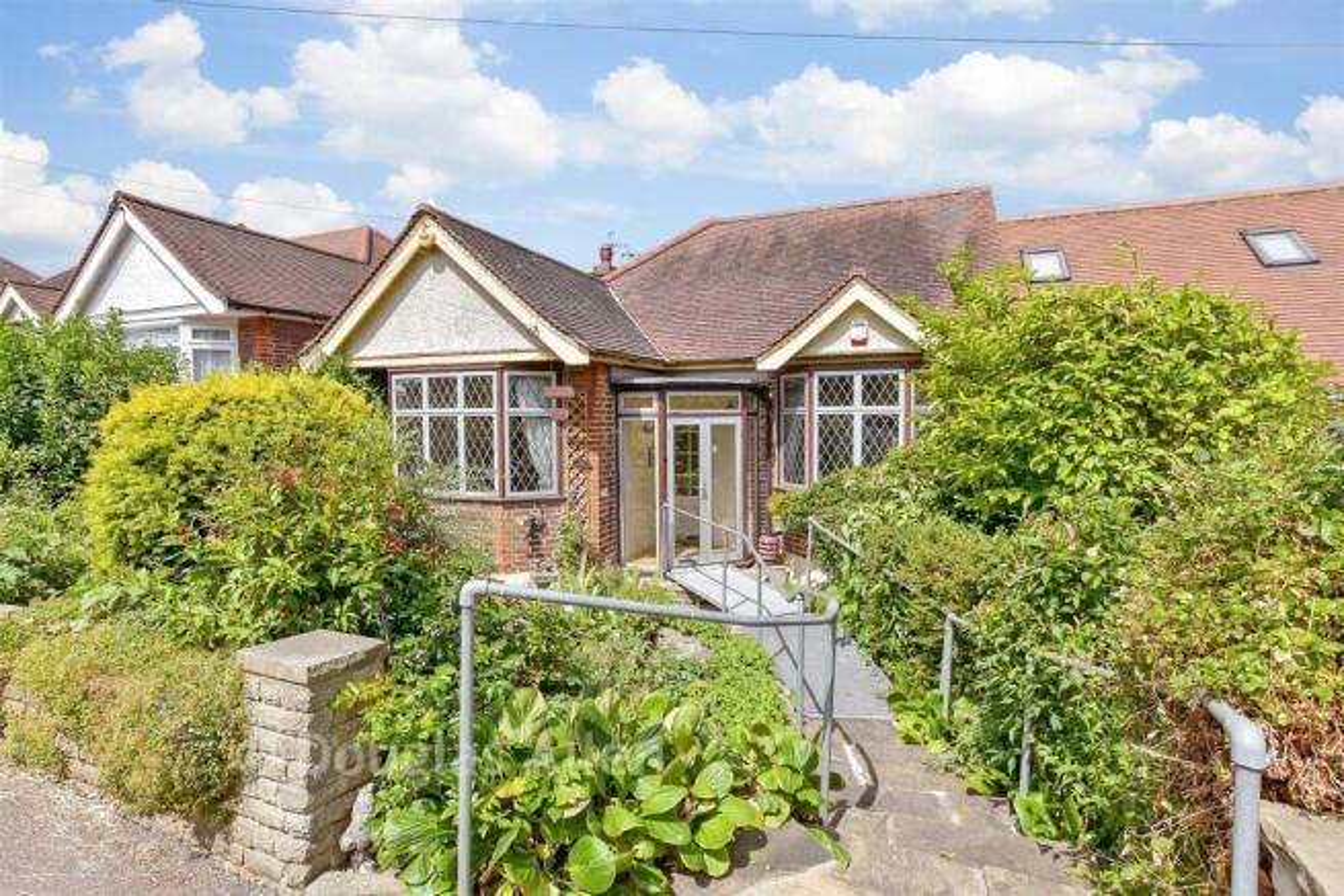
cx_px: 672
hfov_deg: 93.3
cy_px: 448
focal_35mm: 17
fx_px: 635
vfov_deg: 70.5
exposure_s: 1/250
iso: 64
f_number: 8
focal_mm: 11.5
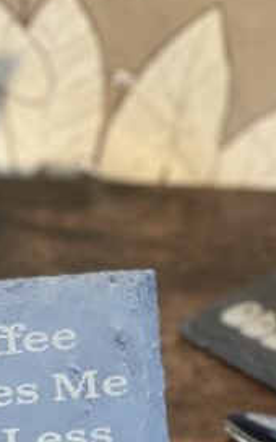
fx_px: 1625
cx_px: 23
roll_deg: +0.6
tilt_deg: -39.1
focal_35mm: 135
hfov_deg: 9.7
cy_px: 466
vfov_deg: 15.1
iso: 320
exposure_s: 1/33
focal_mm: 6
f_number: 2
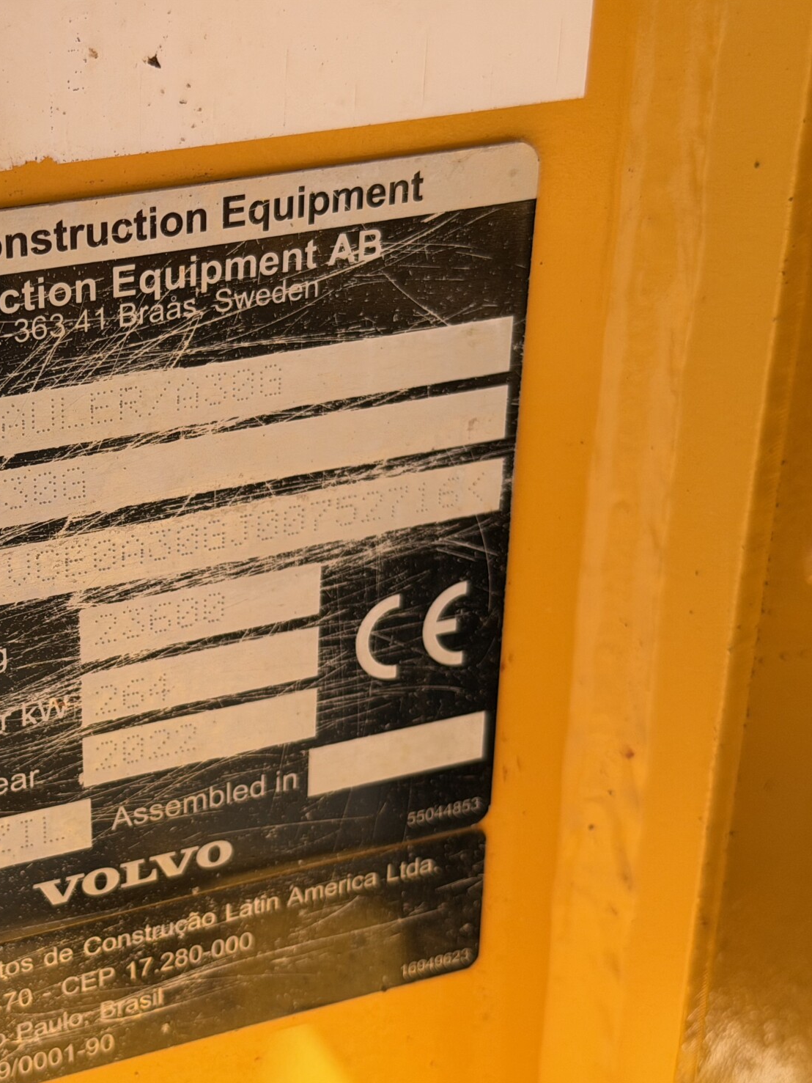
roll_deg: +0.4
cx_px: 102
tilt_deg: -24.4
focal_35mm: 65
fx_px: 2033
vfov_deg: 29.8
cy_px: 548
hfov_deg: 22.1
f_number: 1.78
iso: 64
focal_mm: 6.76
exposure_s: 1/1264
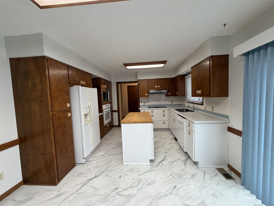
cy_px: 103
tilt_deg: -4.5
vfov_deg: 85.7
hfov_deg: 102.1
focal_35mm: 14
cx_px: 137
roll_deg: +2.2
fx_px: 111
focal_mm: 2.22
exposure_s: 1/120
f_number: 2.2
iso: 250
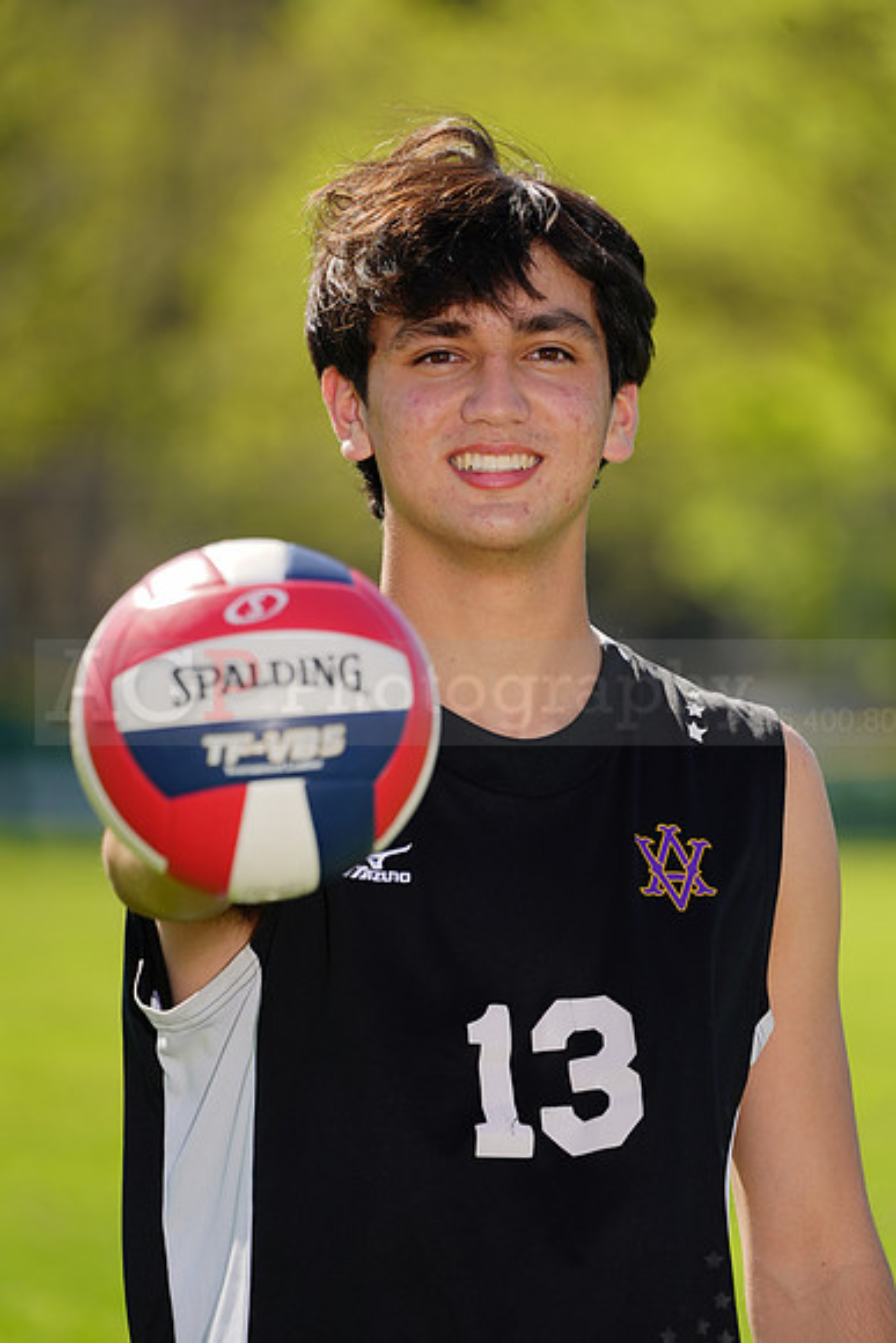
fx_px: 14252
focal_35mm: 382
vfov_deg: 5.4
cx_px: 448
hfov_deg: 3.6
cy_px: 672
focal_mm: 382
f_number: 7.1
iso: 64
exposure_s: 1/200
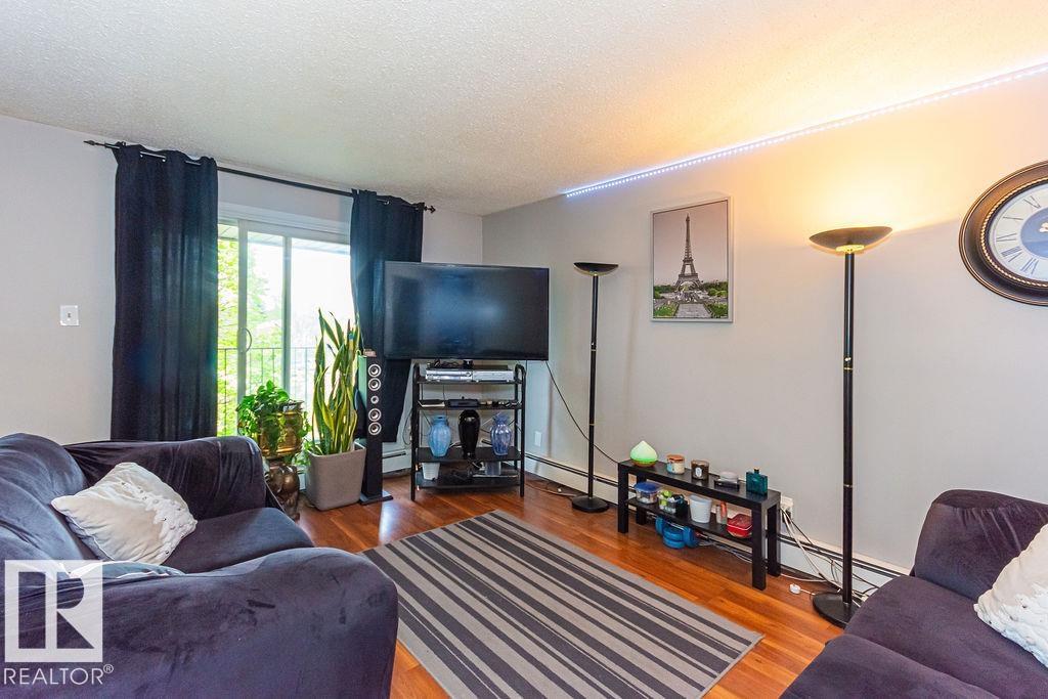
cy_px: 350
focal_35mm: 15
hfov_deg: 100.4
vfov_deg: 77.3
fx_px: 437
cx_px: 524
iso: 800
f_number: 6.3
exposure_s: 1/60
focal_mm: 10
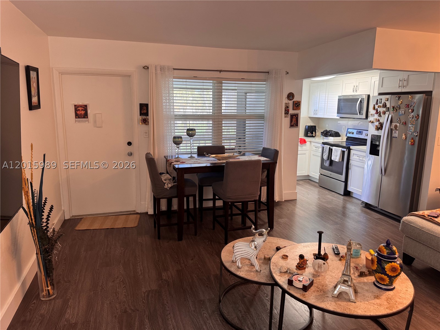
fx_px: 305
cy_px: 165
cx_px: 220
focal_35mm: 24
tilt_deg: -9.9
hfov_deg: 71.6
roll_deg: -0.4
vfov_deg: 56.8
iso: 200
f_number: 1.78
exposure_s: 1/60
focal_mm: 6.76
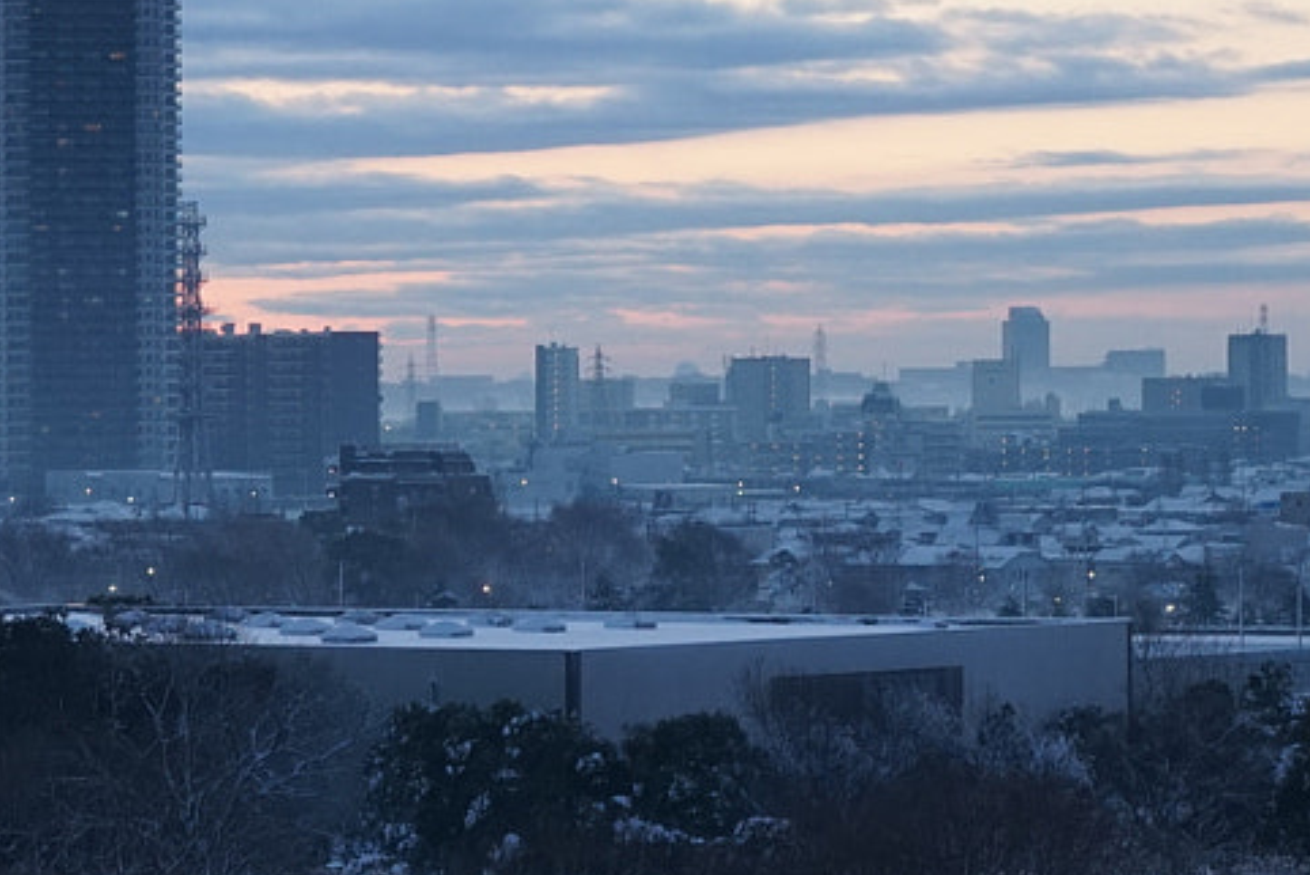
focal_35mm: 199
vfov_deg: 6.9
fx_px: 7245
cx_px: 52
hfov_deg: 10.3
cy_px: 380
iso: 640
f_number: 6.3
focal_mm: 60
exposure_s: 1/20
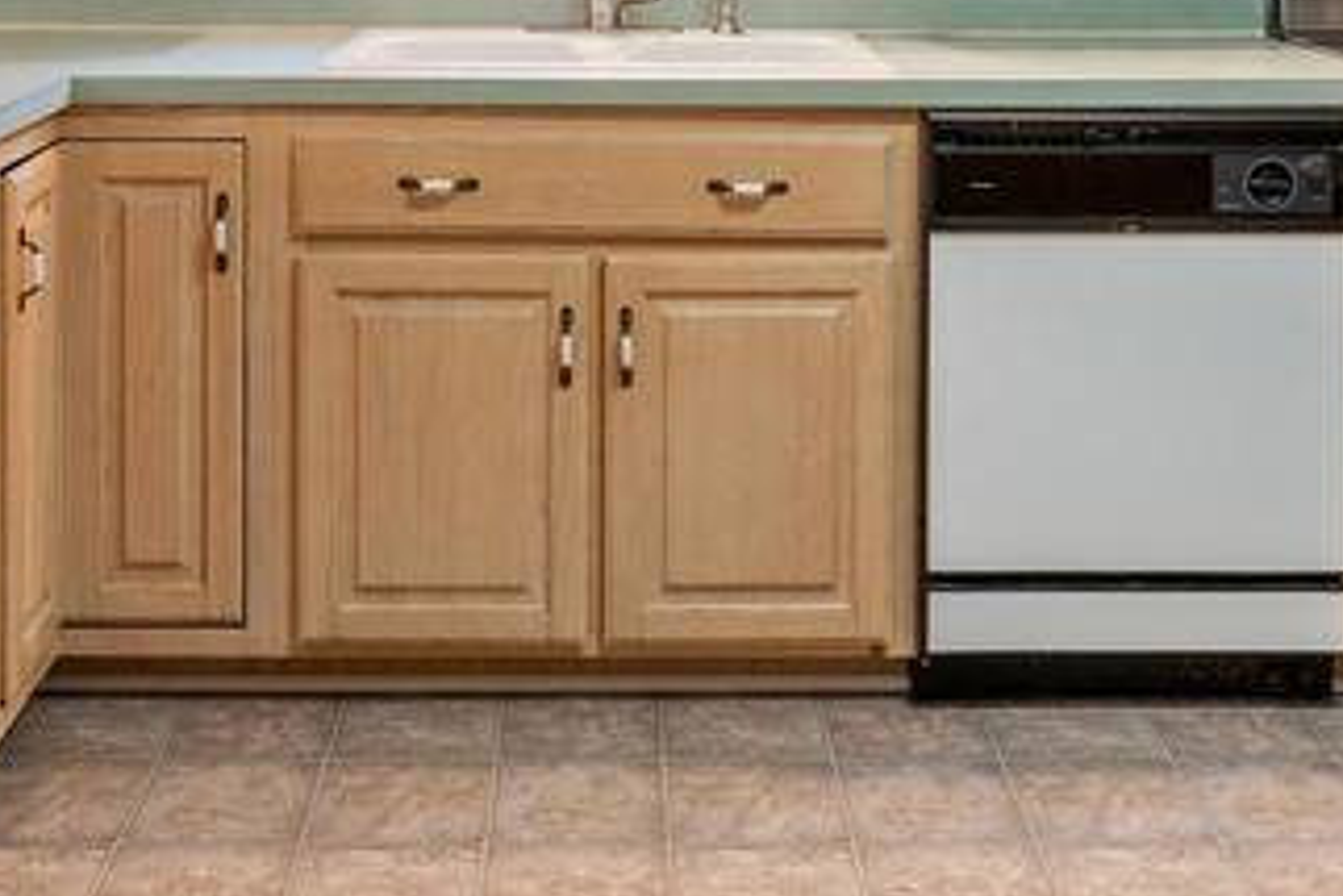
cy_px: -142
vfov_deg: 23.2
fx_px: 2015
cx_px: 617
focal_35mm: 54
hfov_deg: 36.8
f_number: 6.7
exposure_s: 1/8
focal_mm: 17
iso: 400
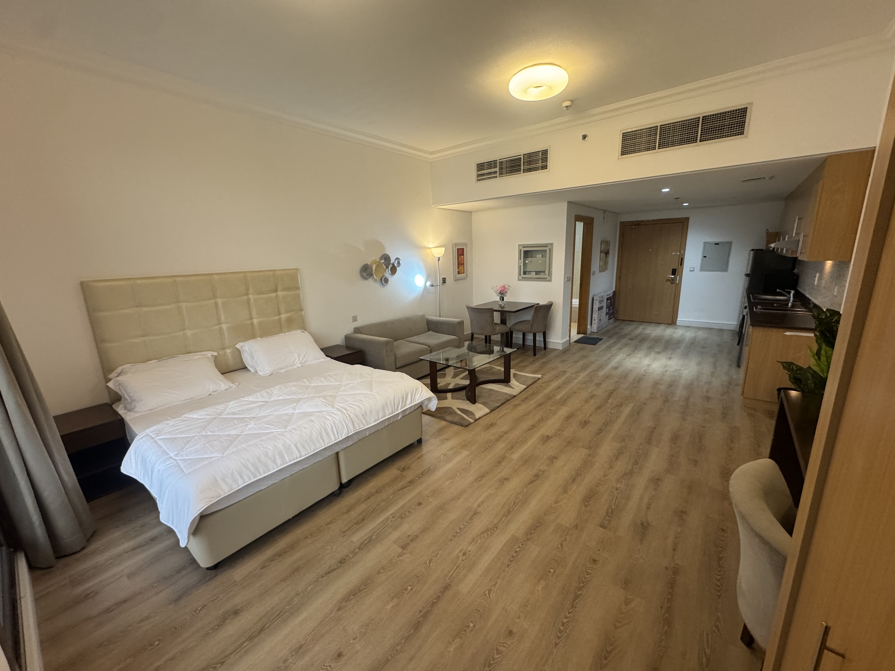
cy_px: 336
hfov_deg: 102.1
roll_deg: +2.7
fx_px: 362
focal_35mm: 14
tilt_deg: -13.4
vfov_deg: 85.7
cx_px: 448
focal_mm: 2.22
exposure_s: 1/100
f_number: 2.2
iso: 250
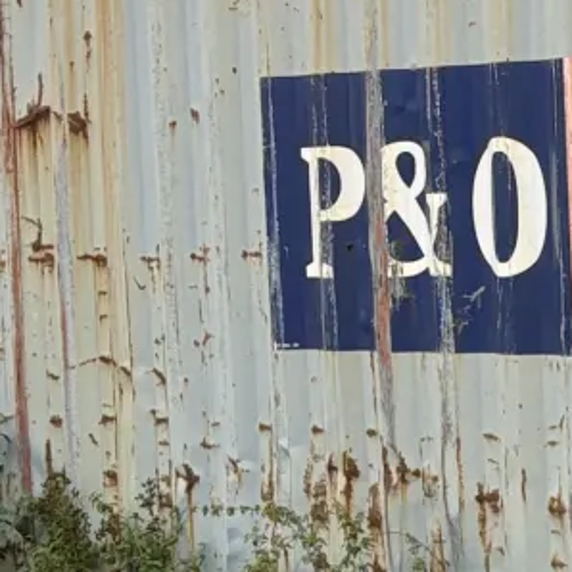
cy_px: 190
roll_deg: +4.6
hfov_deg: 9.7
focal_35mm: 148
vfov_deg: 11.8
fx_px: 2767
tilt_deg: +1.0
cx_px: 1574
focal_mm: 5.96
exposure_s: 1/791
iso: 50
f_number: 1.6
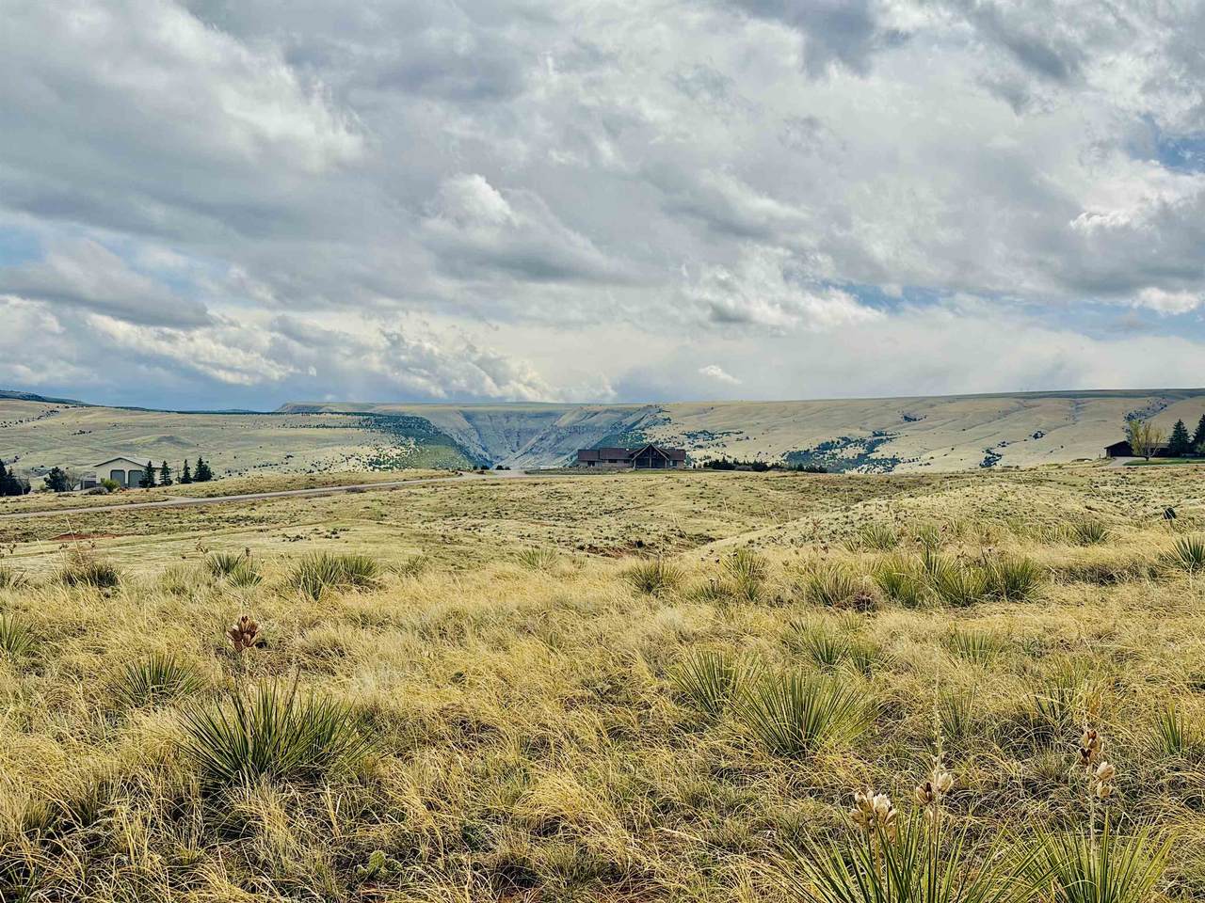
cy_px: 452
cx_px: 602
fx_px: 1671
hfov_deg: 39.7
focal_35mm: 48
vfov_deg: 30.3
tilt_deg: +1.9
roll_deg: -0.7
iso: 64
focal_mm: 6.76
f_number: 1.78
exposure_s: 1/11364
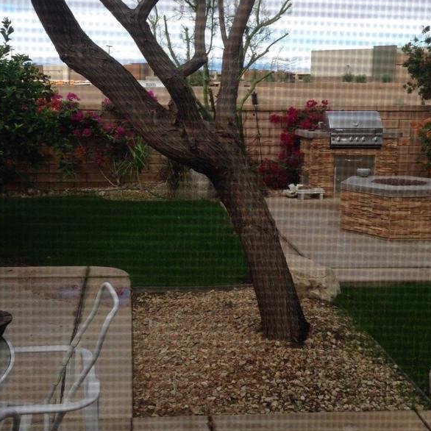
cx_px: 192
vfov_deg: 33.3
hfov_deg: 33.4
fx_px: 718
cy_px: 181
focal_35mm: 51
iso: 50
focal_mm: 4.12
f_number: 2.4
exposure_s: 1/821
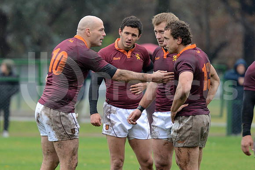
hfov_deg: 7.6
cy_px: 85
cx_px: 128
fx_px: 1913
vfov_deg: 5.1
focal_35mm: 270
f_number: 4
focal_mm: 270
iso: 1250
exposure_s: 1/500
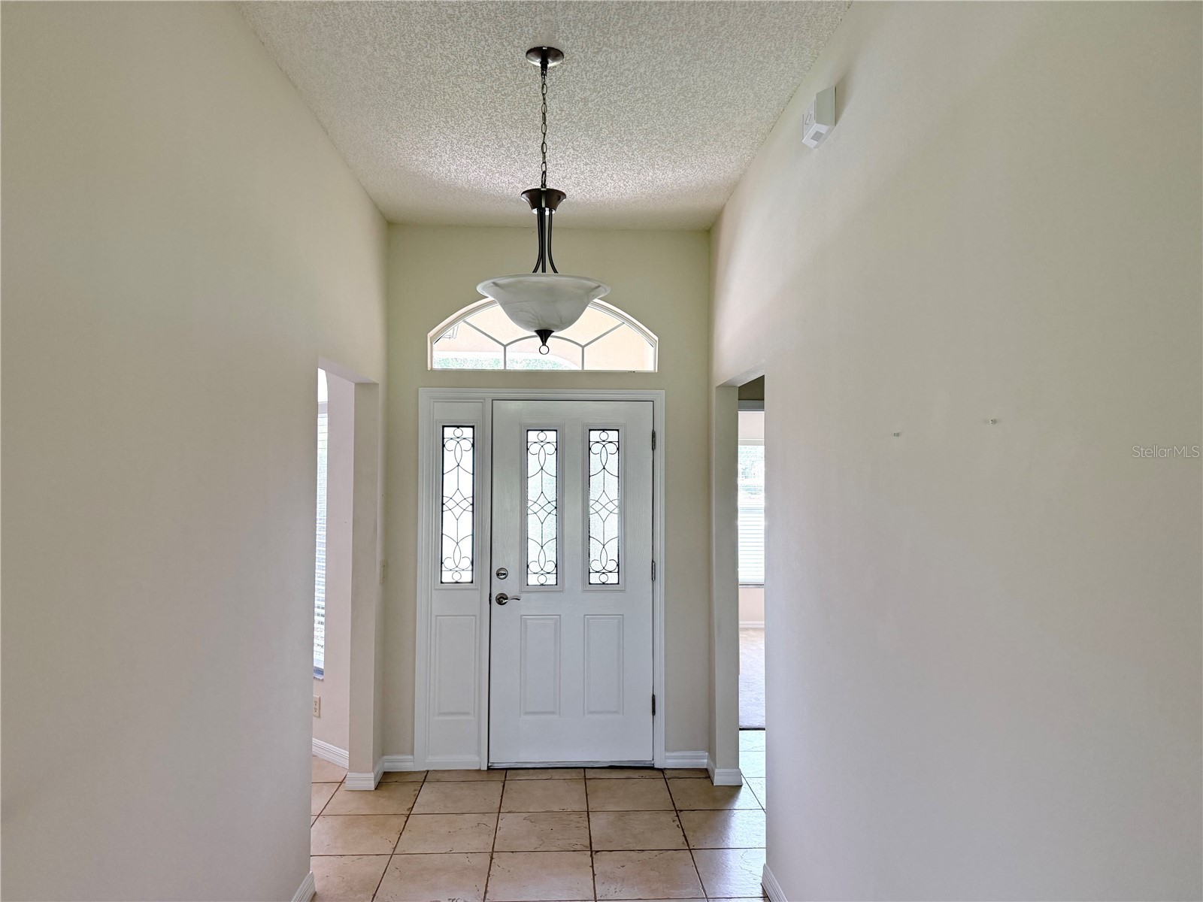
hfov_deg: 71.6
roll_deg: -0.6
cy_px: 451
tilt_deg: +1.3
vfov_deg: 56.8
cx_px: 602
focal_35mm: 24
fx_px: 834
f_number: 1.78
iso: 200
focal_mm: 6.76
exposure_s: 1/144
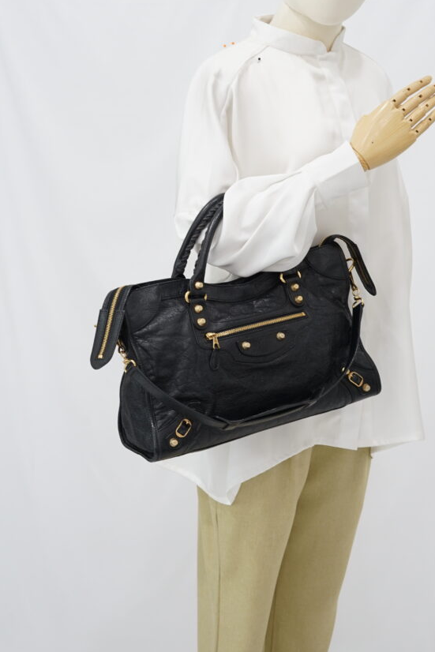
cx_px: 255
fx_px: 1123
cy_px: 300
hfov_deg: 21.9
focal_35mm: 62
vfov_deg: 32.4
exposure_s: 1/10
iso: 640
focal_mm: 50
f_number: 6.3
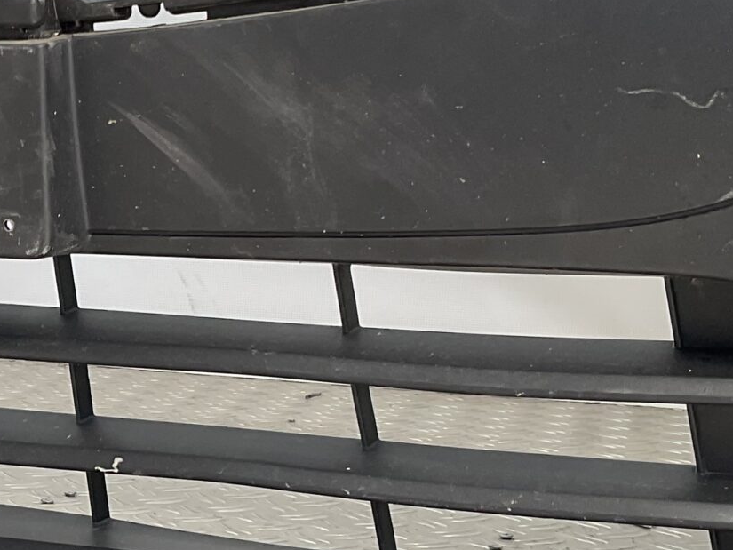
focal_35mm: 90
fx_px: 1906
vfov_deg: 16.3
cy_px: 404
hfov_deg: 20.7
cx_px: -84
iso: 16
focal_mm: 3
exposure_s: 1/186
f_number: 1.8
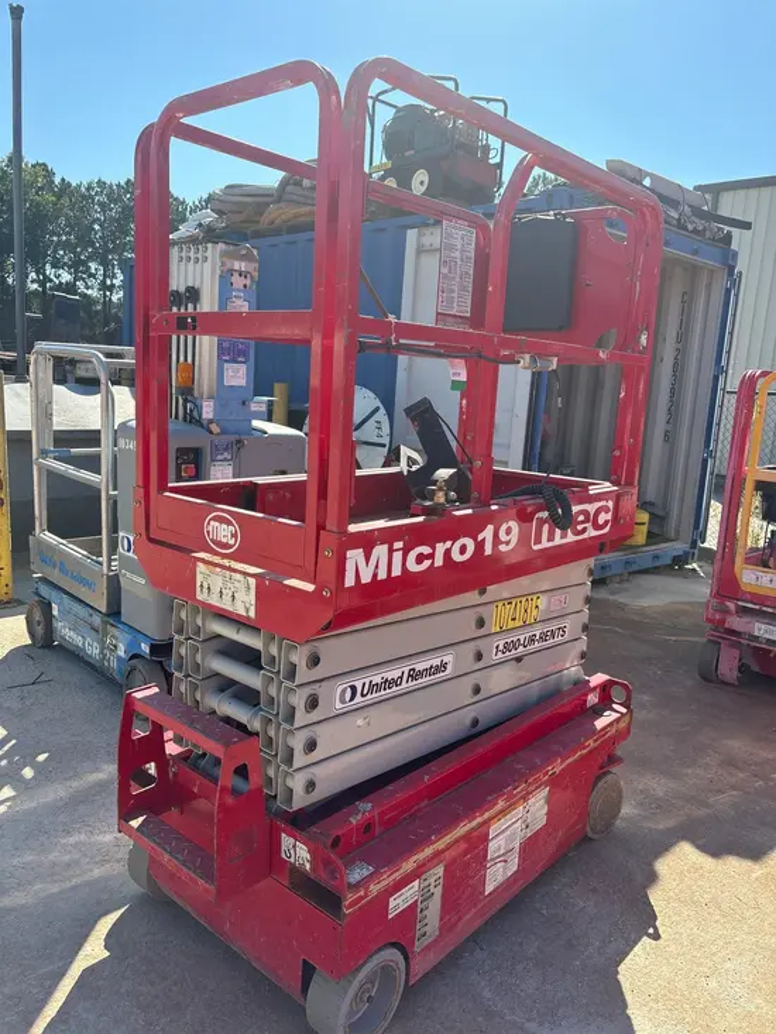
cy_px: 517
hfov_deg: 53.1
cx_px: 388
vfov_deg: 67.3
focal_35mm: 26
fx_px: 777
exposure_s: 1/1458
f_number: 1.6
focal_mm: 5.96
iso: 50
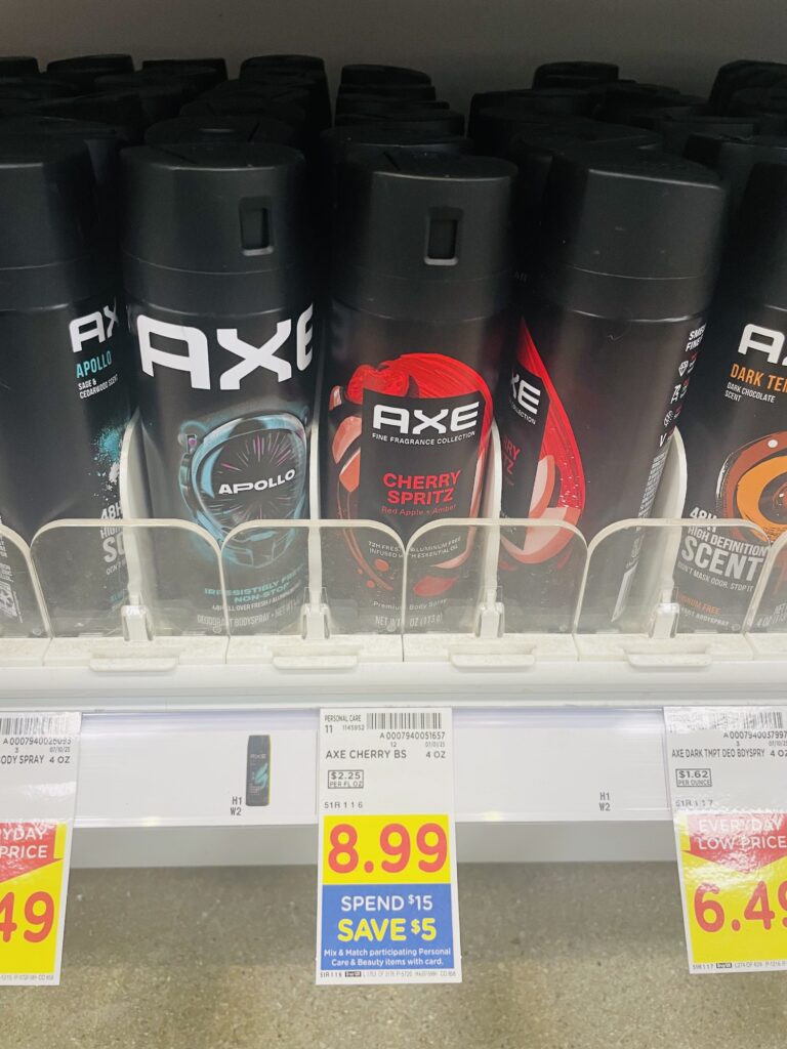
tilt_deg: -32.9
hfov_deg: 53.1
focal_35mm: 26
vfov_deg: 67.3
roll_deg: -2.0
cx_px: 394
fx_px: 788
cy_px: 524
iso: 80
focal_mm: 4.2
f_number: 1.6
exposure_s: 1/60
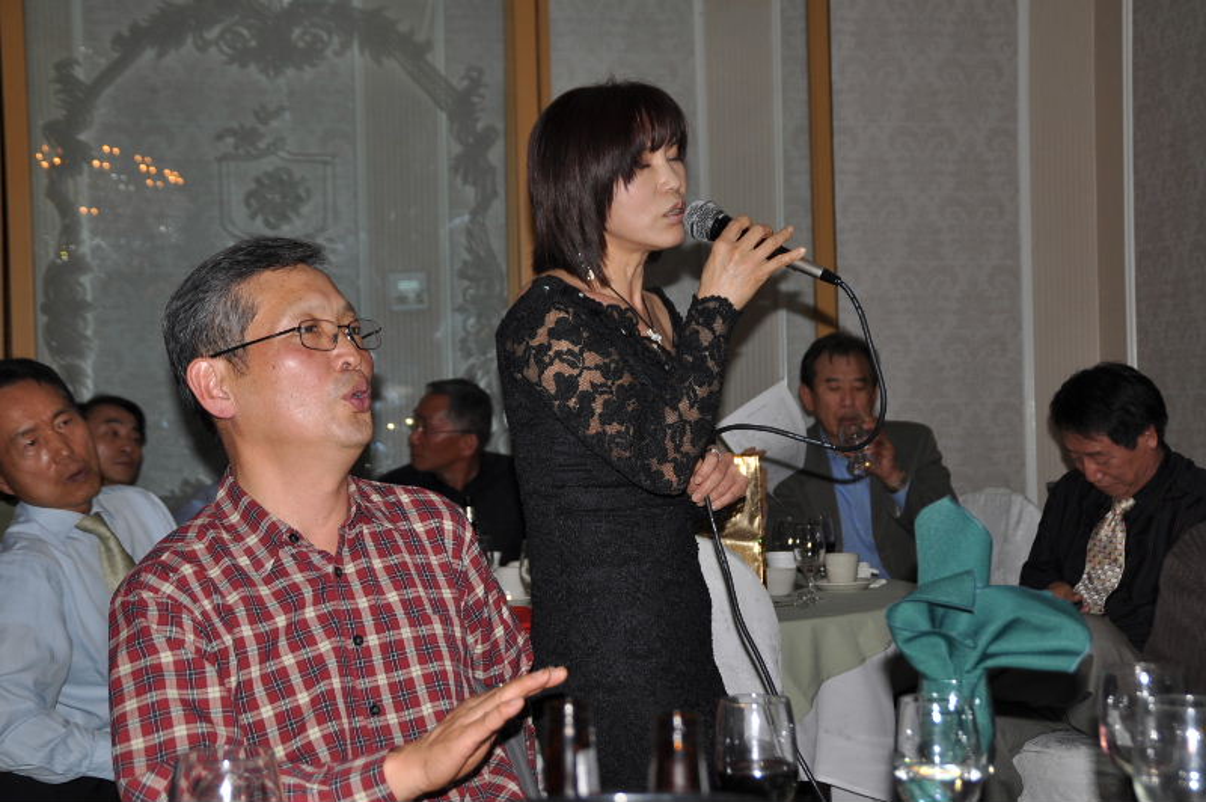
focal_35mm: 57
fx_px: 1908
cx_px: 603
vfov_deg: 23.7
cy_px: 401
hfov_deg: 35.1
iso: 200
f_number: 4.5
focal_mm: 38
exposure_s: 1/60
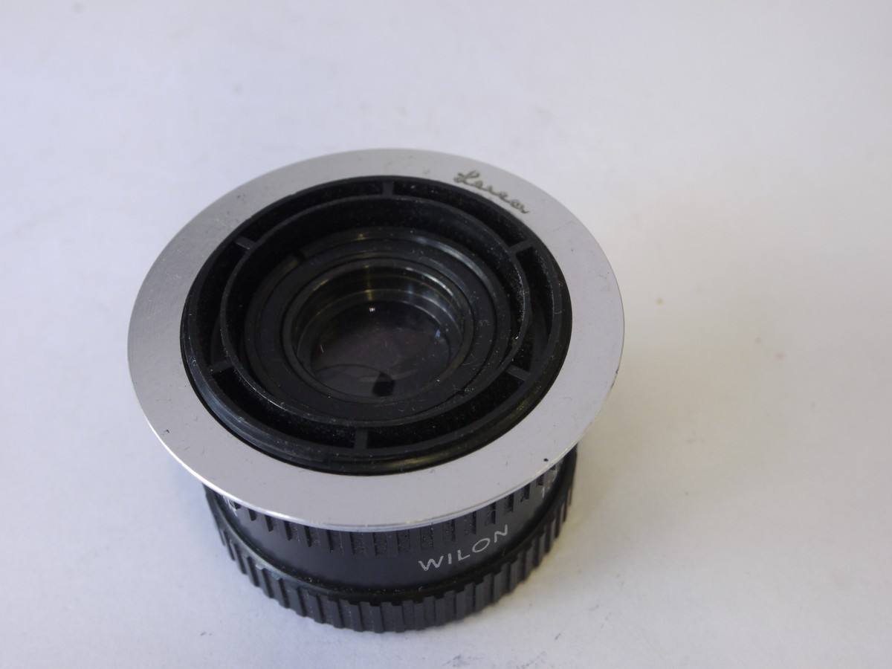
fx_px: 1340
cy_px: 334
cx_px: 446
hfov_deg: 36.8
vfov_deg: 28.0
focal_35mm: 52
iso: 400
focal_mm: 26
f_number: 9
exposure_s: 1/15
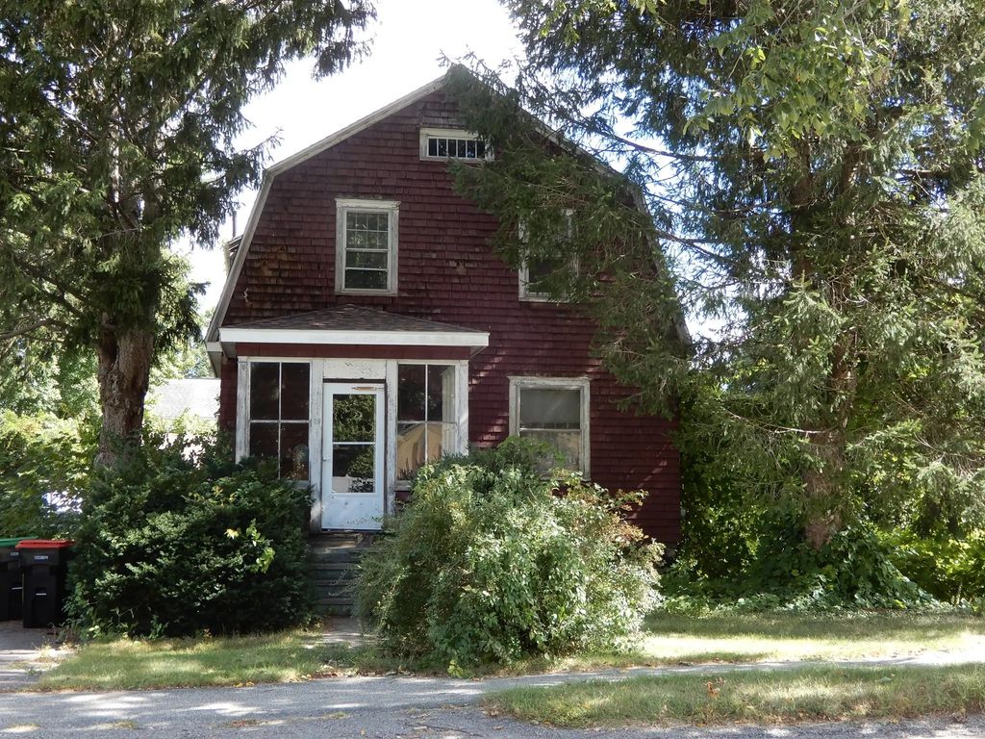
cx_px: 492
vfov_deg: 32.2
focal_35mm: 45
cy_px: 370
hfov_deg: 42.1
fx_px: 1280
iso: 80
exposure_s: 1/100
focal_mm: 8
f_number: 4
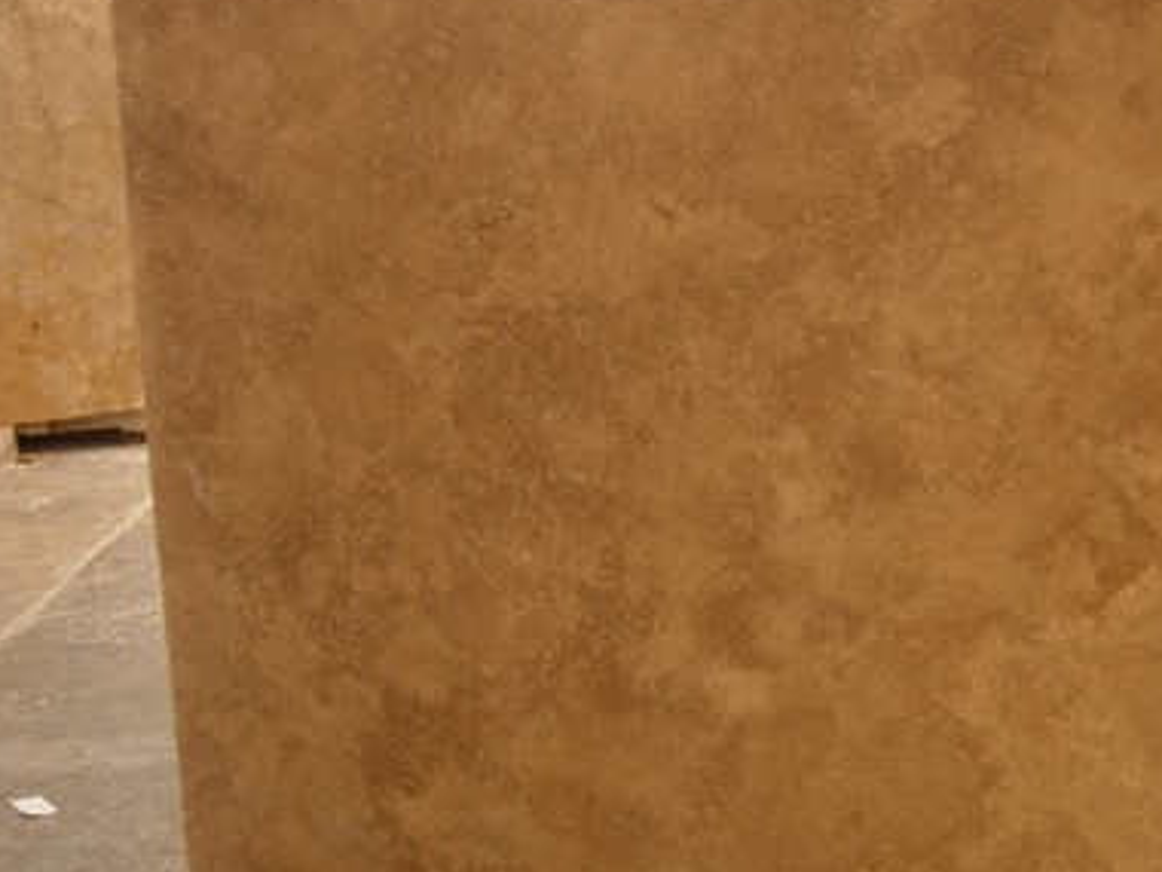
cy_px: 456
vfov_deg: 18.4
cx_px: 1144
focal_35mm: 80
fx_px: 2685
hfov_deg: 23.5
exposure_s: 1/36.9
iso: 64
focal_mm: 7.8
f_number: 2.8
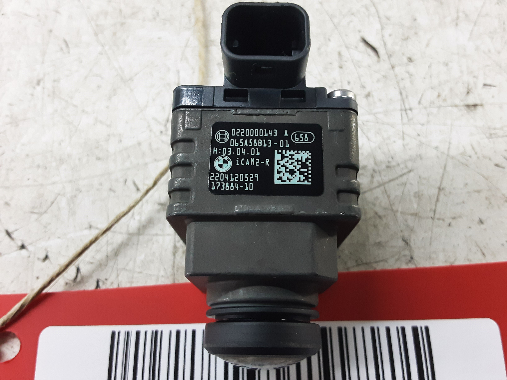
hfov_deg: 65.3
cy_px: 190
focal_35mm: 27
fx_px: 395
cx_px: 254
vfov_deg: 51.4
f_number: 1.9
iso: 200
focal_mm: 2.91
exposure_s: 1/50
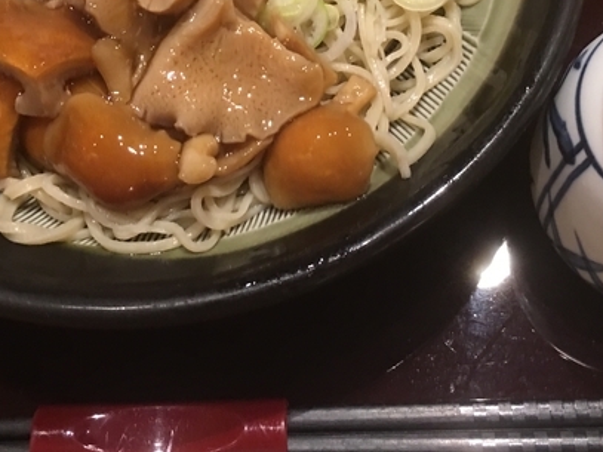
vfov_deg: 24.7
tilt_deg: -58.6
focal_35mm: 57
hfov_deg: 33.8
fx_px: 993
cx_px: 302
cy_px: 25
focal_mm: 4.15
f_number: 2.2
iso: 100
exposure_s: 1/15
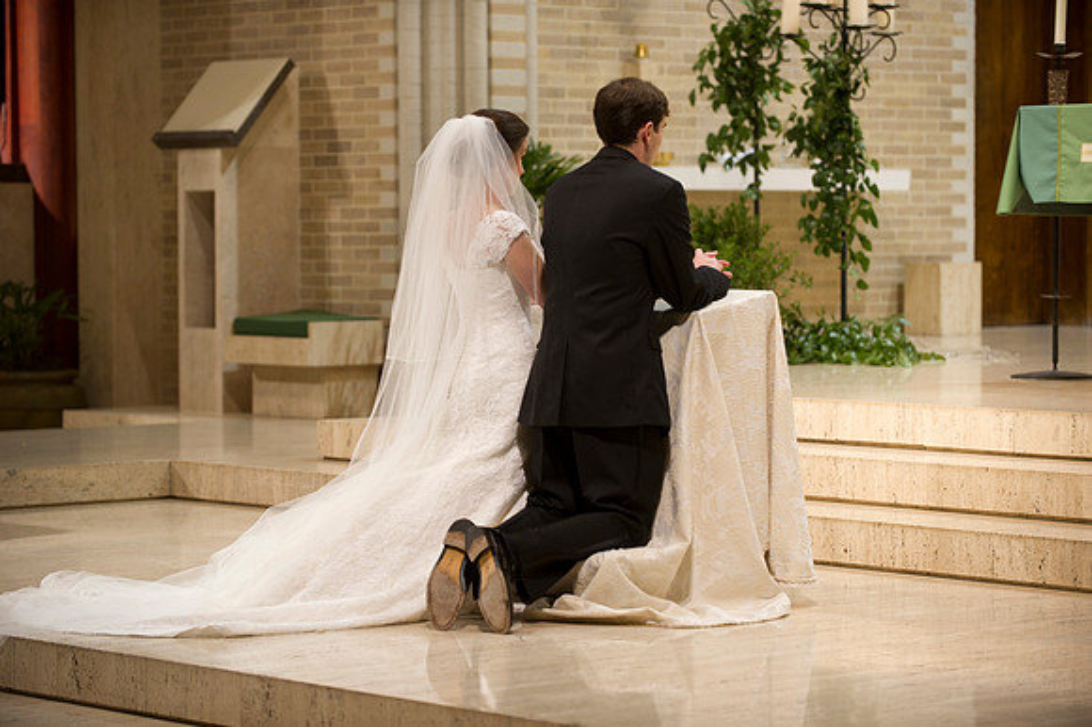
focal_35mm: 116
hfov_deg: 17.7
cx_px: 546
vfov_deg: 11.8
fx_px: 3517
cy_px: 364
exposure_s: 1/40
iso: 1600
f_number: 2.8
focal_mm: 116
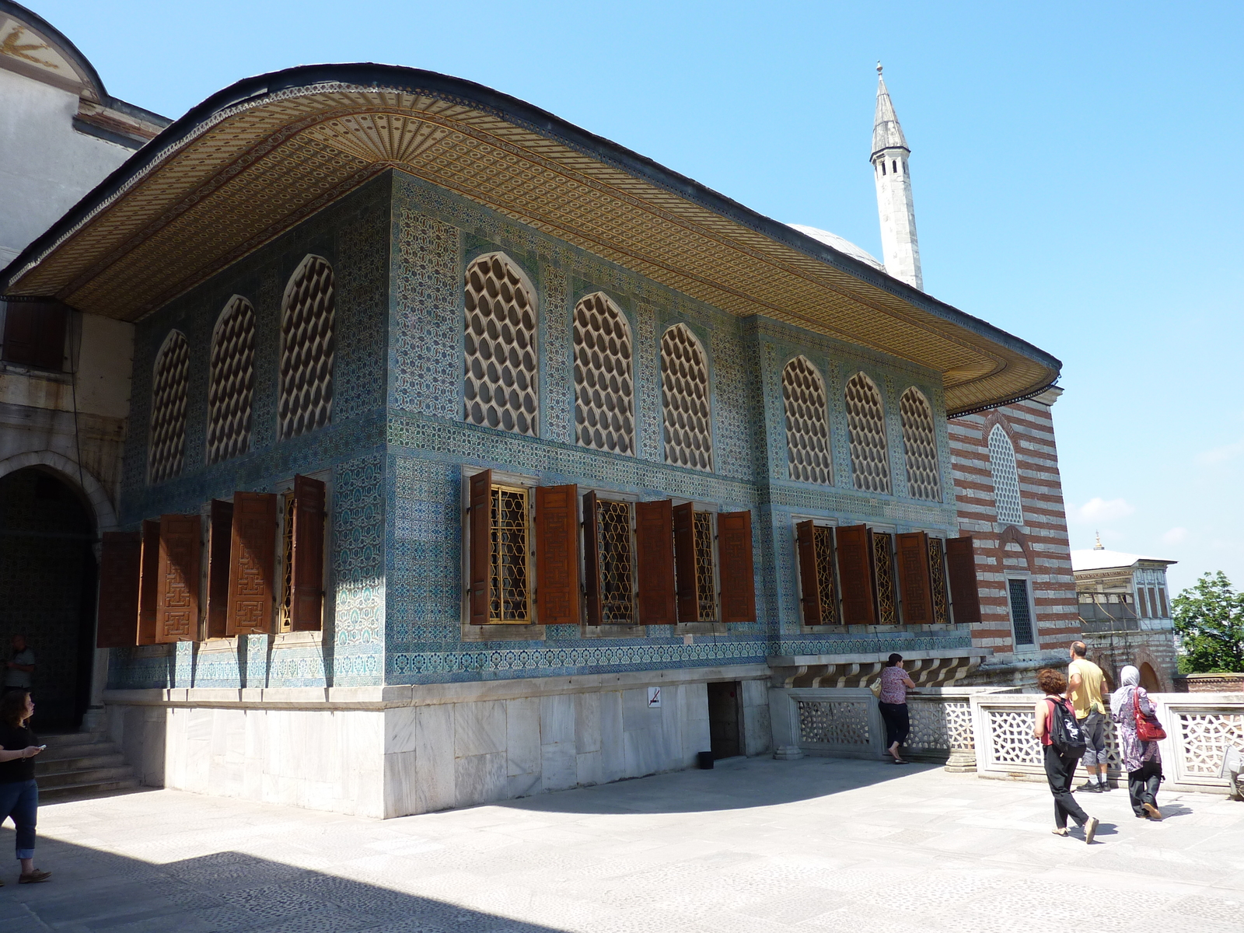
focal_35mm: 25
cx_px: 622
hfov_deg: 69.4
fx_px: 898
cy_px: 466
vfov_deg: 54.9
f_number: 4
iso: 80
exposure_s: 1/320
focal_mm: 4.1
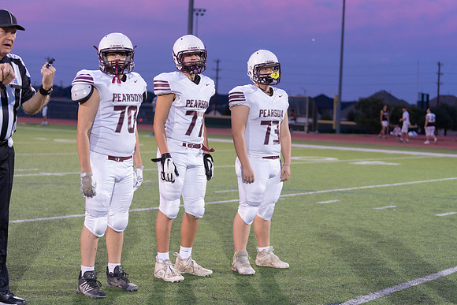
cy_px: 152
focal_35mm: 70
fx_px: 889
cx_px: 228
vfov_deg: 19.5
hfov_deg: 28.8
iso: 1600
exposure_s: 1/400
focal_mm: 70
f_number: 2.8
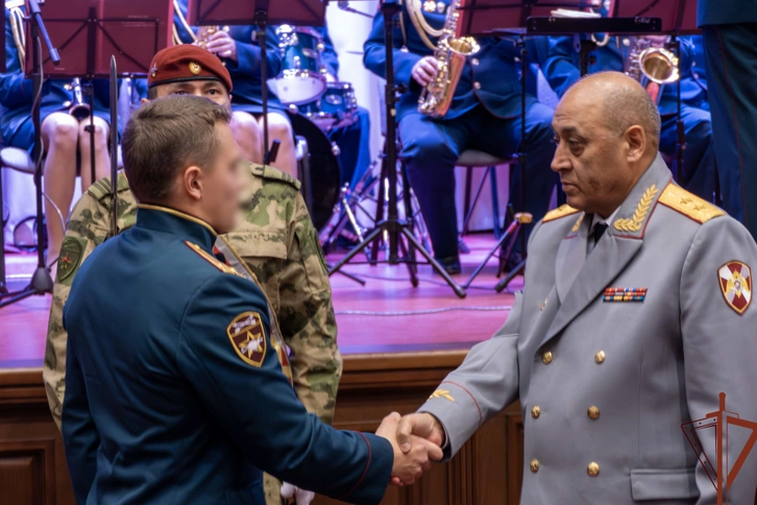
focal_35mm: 126
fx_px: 2649
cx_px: 378
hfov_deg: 16.3
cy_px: 255
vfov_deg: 10.9
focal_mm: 44.41
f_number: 3.9
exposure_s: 1/20
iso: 1250
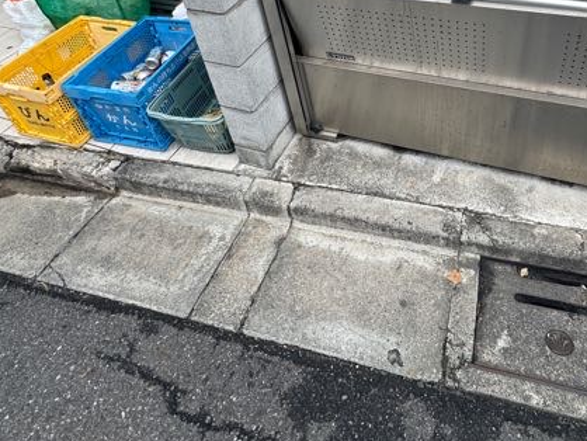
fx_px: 475
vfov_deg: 45.2
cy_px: 44
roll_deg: +6.1
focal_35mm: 28
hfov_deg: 62.4
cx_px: 374
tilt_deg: -32.9
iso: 40
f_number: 2.2
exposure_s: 1/241
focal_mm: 2.22
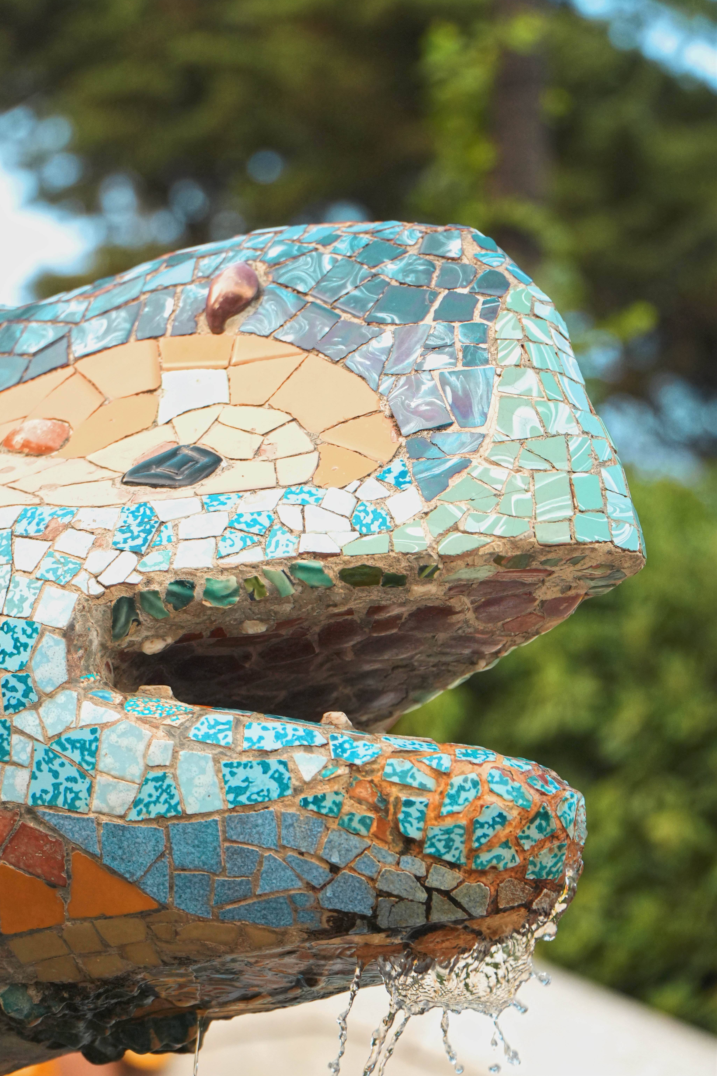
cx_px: 356
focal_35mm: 115
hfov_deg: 11.9
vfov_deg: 17.8
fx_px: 3435
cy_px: 535
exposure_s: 1/640
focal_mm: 76
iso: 1600
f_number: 4
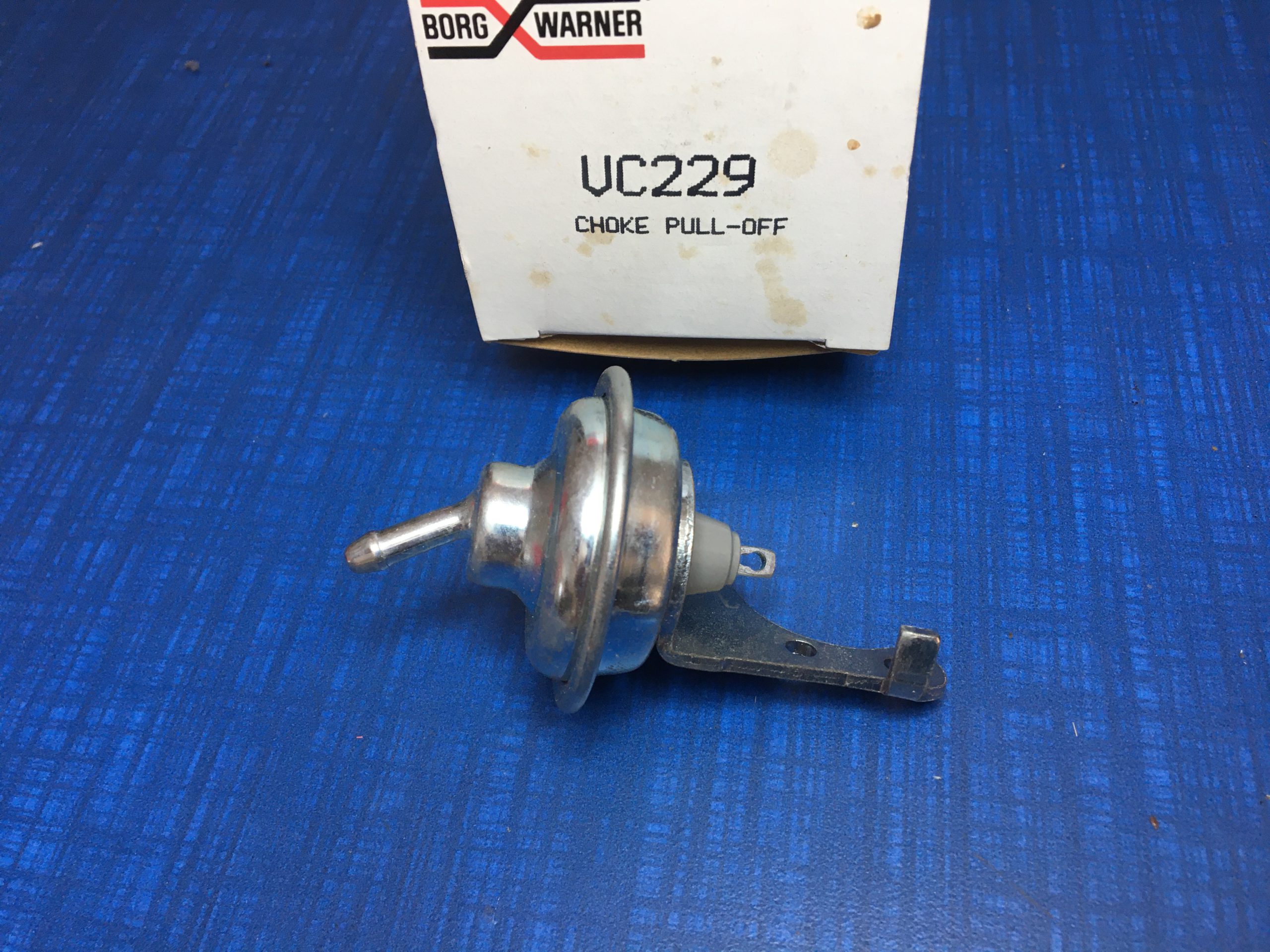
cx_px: 635
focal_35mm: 29
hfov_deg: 61.7
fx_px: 1064
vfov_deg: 48.2
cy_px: 476
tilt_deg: -54.2
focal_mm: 4.15
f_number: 2.2
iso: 32
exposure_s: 1/40
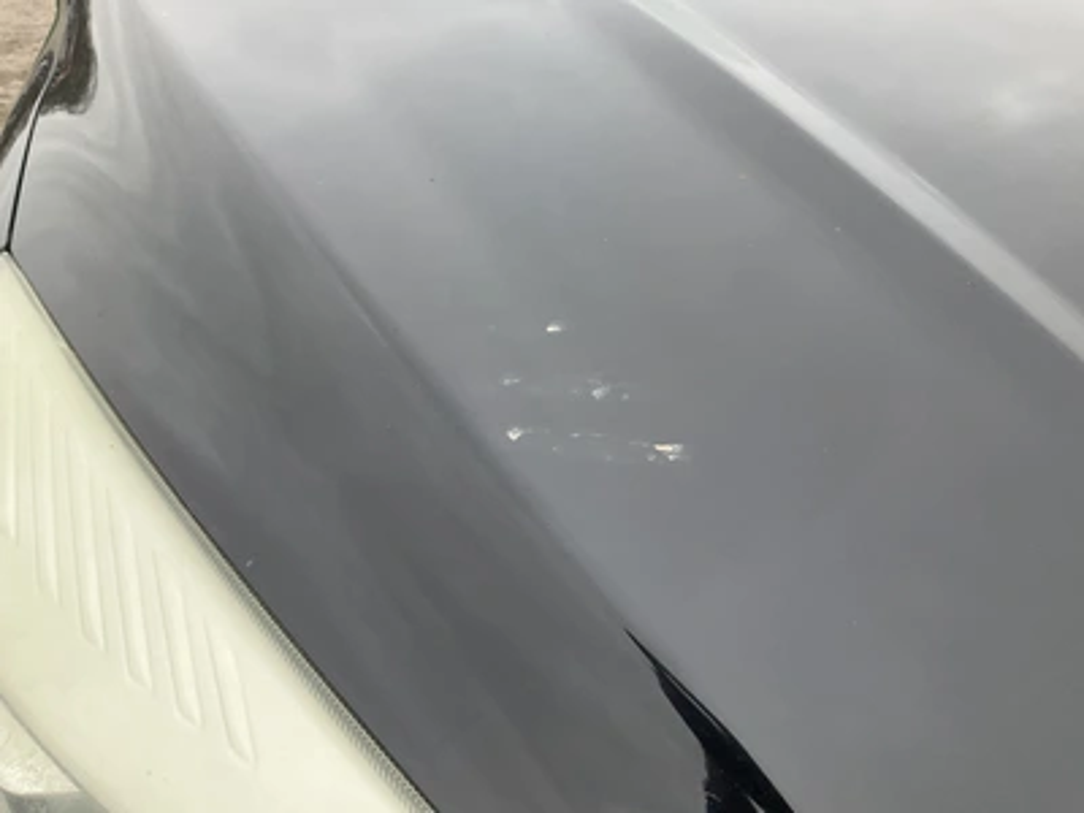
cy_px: 406
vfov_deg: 48.2
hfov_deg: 61.7
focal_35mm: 29
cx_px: 542
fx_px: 908
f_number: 1.8
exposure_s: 1/383
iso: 25
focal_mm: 3
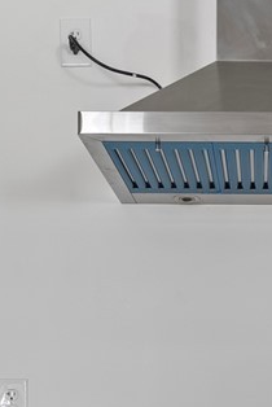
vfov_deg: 29.2
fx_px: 721
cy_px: 419
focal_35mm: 64
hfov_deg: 20.7
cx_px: 269
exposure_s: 1/13
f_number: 8
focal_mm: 18.5
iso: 800
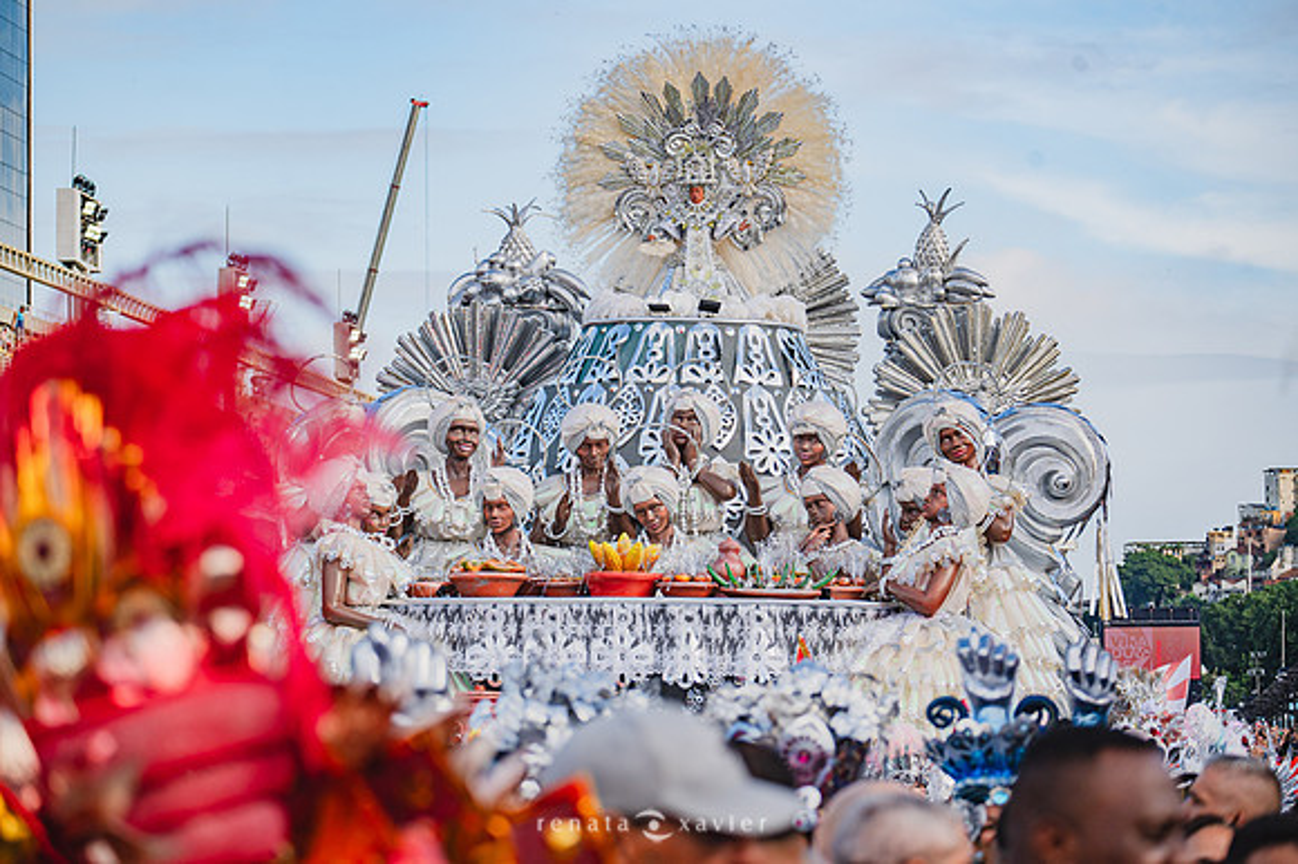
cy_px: 432
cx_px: 649
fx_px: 4396
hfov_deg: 16.8
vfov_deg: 11.2
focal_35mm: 122
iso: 400
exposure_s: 1/1600
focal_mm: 122
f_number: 5.6
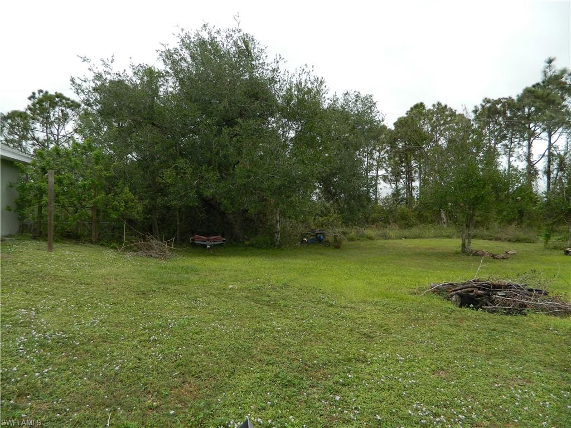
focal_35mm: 25
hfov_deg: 69.4
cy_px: 214
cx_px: 286
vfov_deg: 54.9
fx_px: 412
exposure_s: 1/500
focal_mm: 4.5
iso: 80
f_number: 3.1
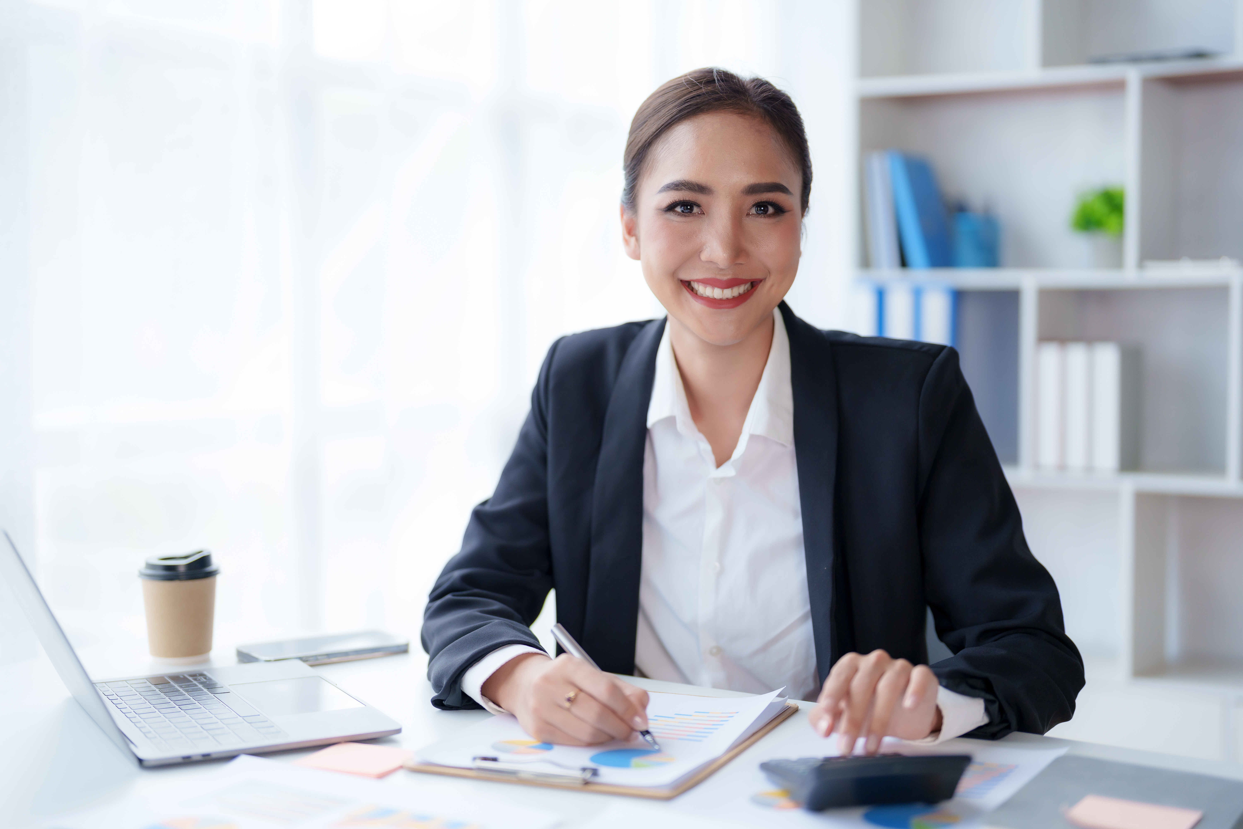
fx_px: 1726
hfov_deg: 39.6
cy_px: 414
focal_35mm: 50
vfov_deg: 27.0
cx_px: 622
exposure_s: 1/800
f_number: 1.2
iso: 160
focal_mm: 50
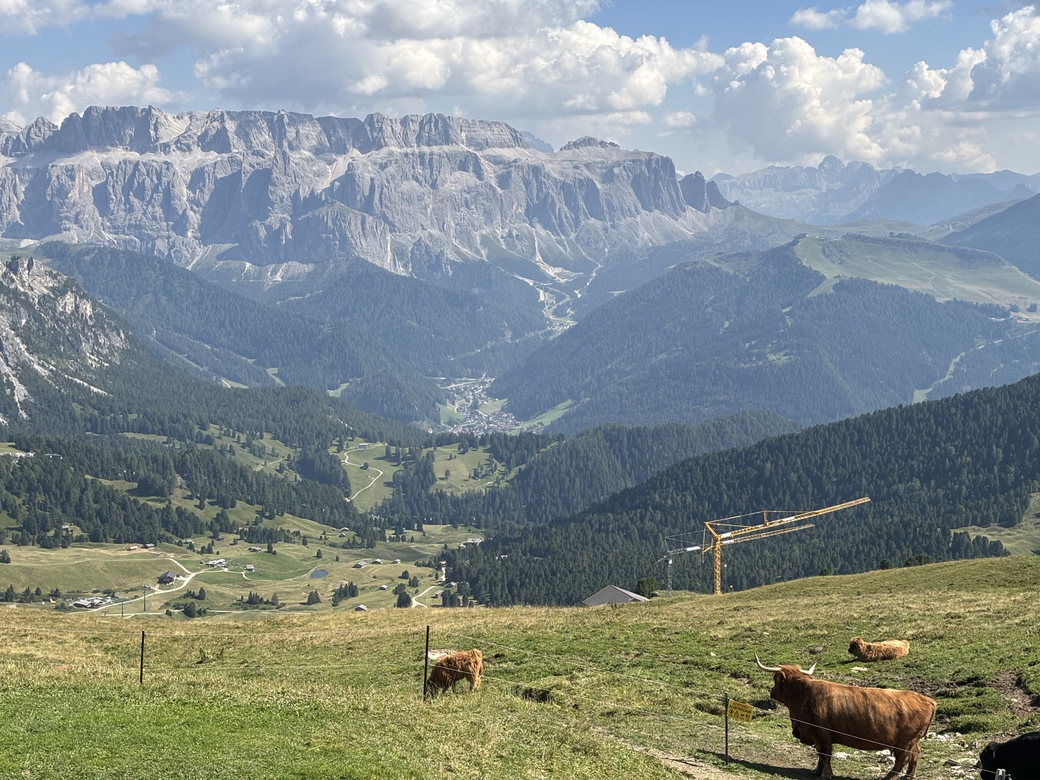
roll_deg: +1.2
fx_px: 1562
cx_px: 520
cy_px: 390
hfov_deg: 36.8
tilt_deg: -5.5
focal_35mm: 52
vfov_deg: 28.0
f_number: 1.6
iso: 40
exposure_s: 1/2451
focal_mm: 5.96
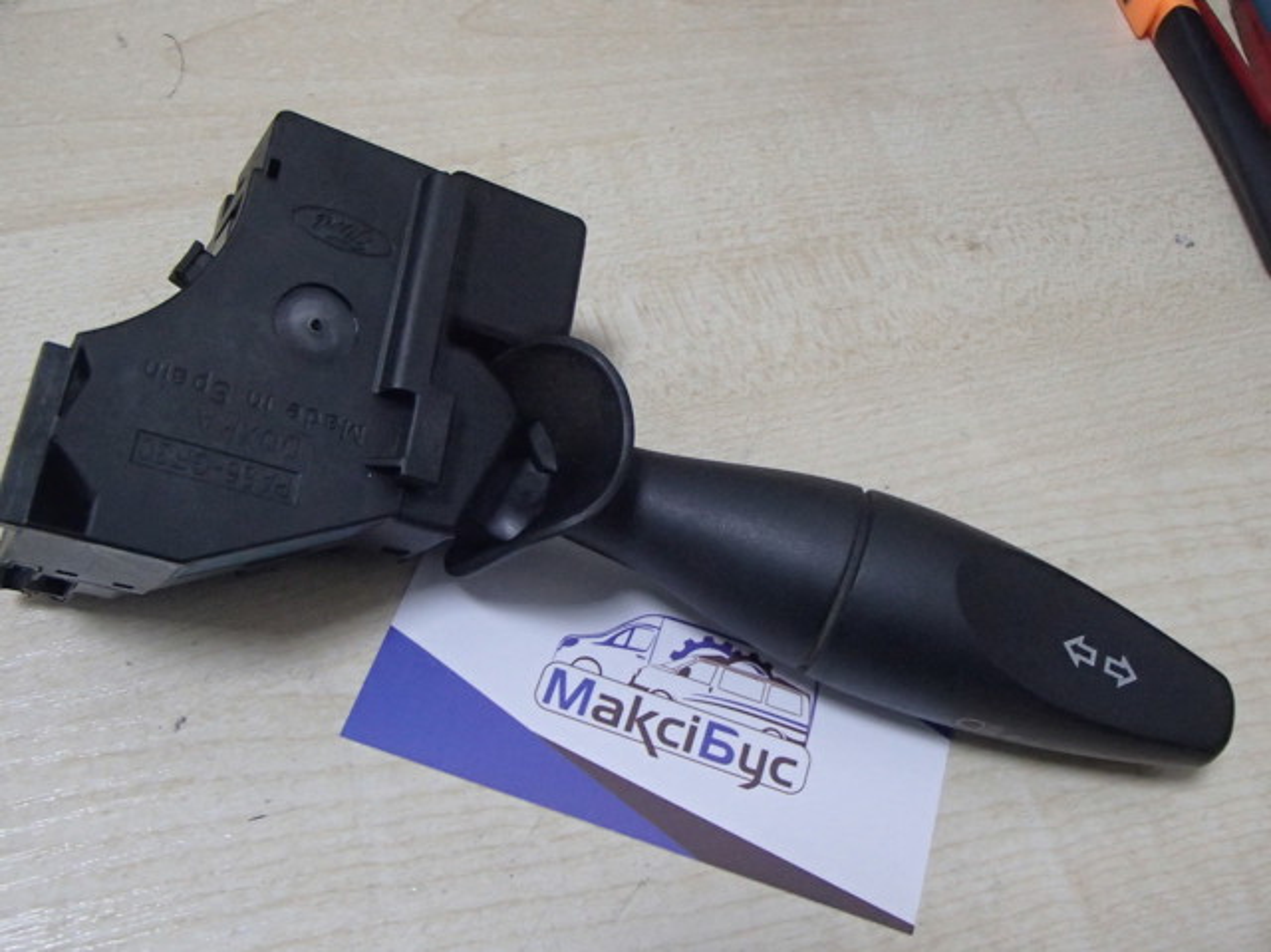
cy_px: 476
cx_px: 636
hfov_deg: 50.2
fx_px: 1358
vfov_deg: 38.6
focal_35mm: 37
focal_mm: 6.64
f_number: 4.7
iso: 800
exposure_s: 1/50
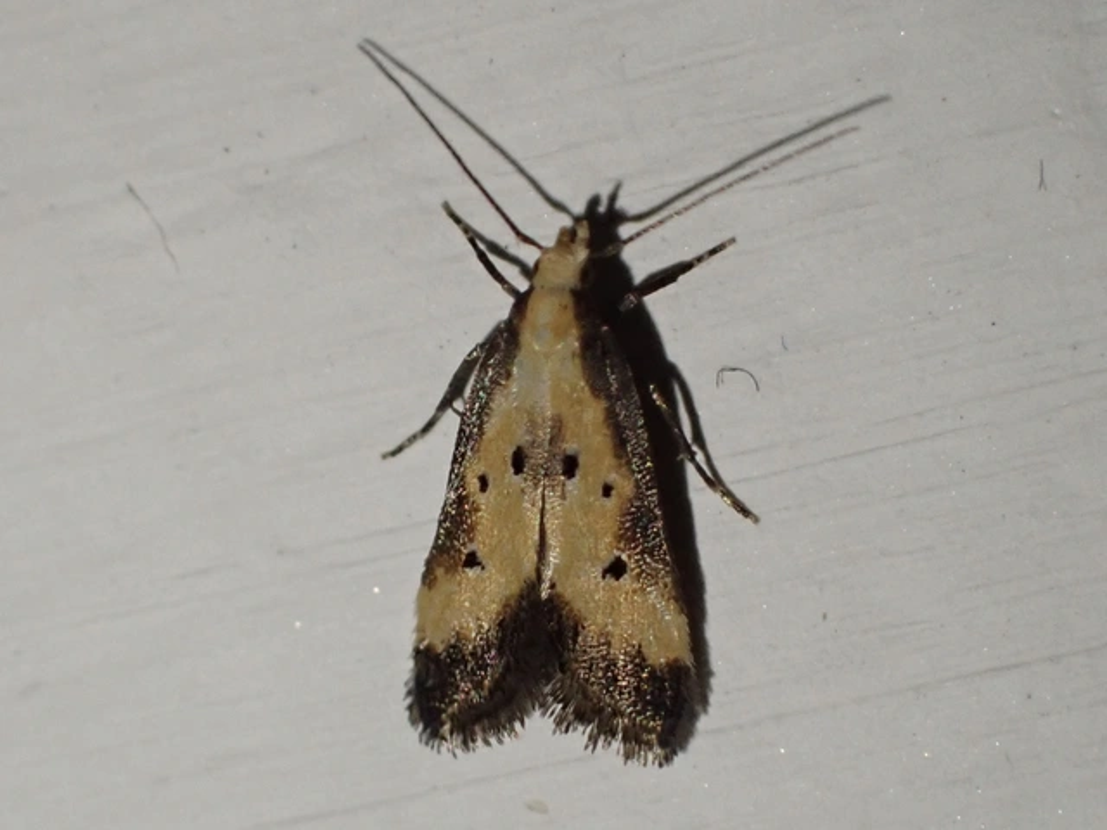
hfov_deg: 19.6
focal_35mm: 100
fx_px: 3198
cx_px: 554
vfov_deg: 14.8
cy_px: 415
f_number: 4.9
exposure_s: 1/250
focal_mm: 18
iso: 500
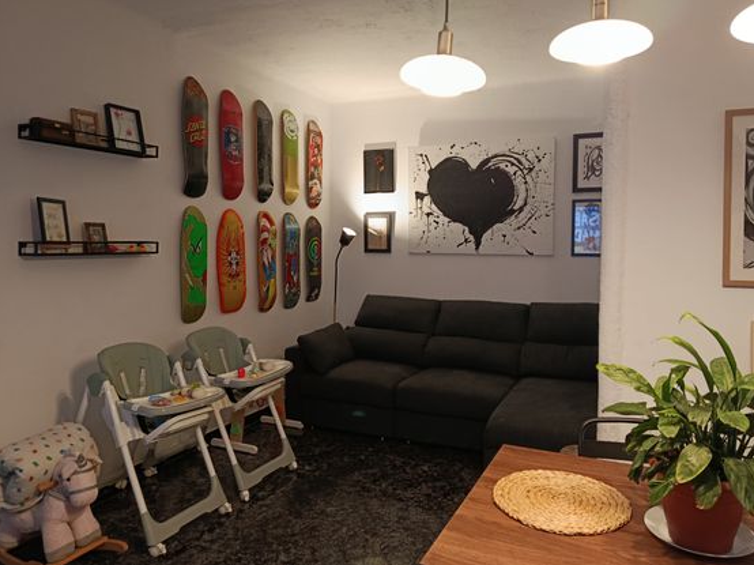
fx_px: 566
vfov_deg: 53.0
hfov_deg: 67.2
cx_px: 404
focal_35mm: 26
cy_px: 260
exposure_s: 1/33.3
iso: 969
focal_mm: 5.24
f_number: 1.7
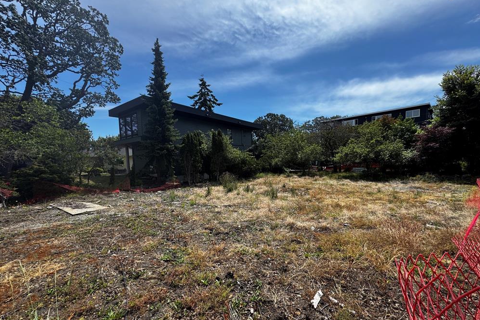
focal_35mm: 15
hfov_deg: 100.4
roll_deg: +1.3
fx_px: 200
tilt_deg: -3.9
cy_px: 175
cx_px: 246
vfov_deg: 77.1
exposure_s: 1/1094
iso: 50
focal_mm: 2.22
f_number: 2.2
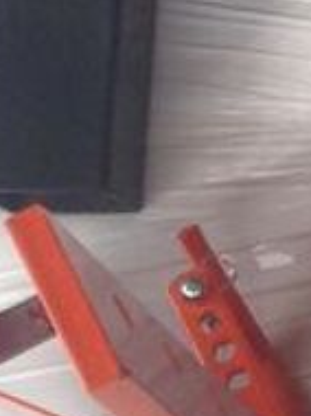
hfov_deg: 5.9
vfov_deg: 8.5
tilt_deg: -71.4
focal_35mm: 232
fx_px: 2785
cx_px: 931
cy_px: 49
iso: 50
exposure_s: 1/127
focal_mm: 4.12
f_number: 2.4
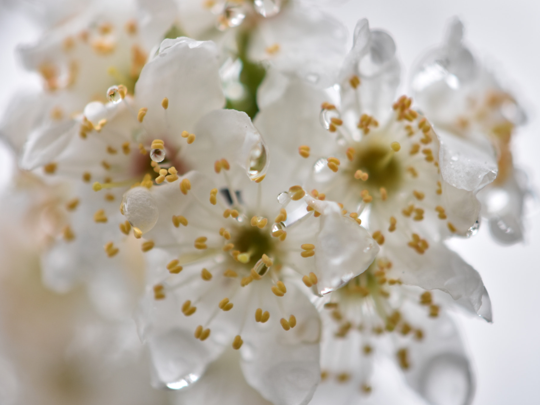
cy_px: 202
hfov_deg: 14.2
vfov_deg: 10.7
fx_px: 2161
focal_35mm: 139
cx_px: 273
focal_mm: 85
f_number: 4.2
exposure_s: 1/125
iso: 400
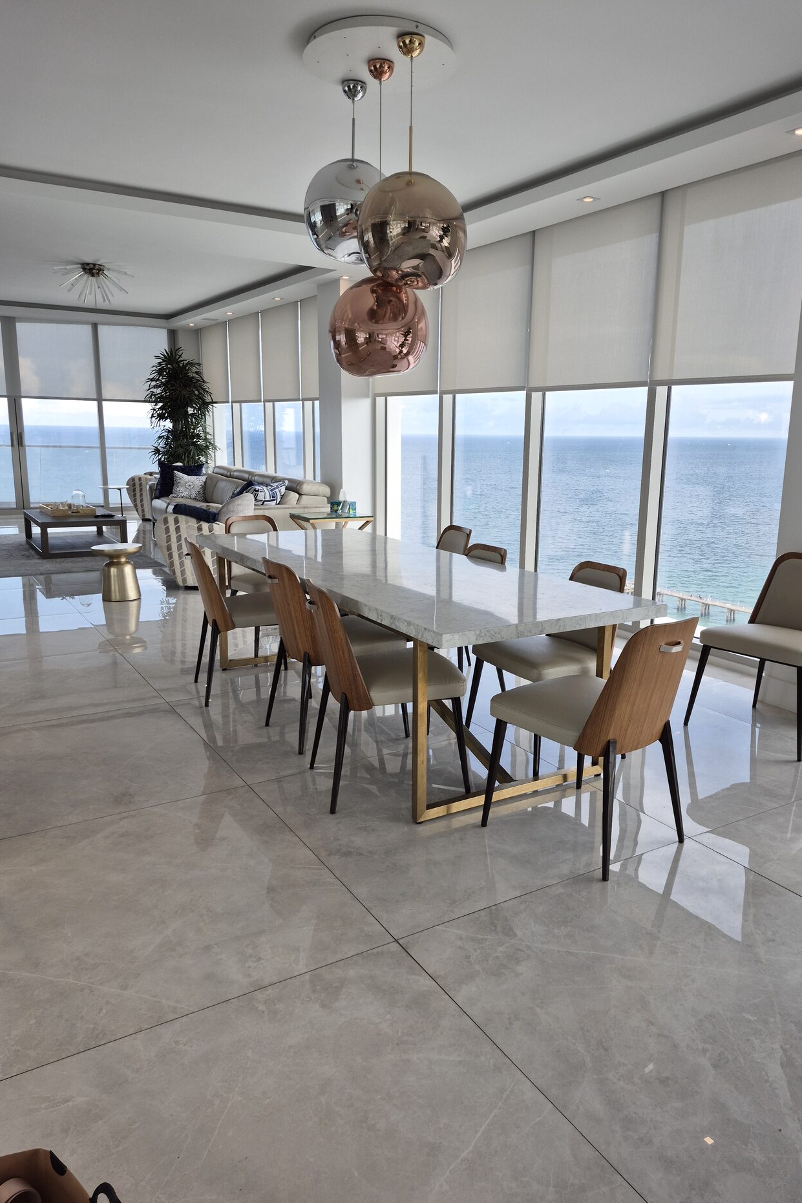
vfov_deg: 73.7
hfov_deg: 53.1
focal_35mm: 24
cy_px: 602
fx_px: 802
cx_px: 441
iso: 25
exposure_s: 1/172
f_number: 1.8
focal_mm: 5.4
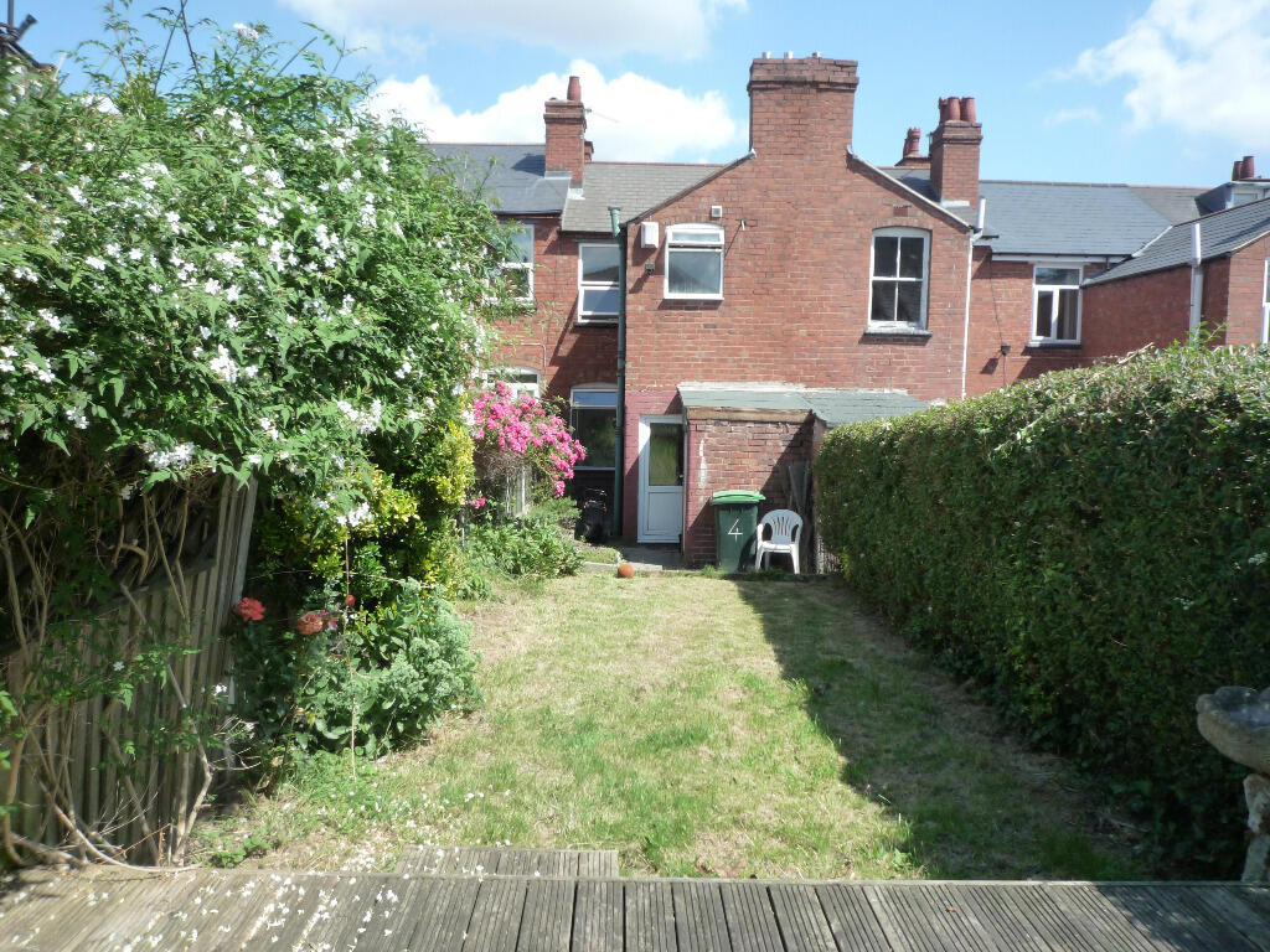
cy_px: 476
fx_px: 917
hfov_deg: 69.4
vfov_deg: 54.9
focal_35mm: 25
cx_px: 635
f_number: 3.5
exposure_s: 1/500
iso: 160
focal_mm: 4.4
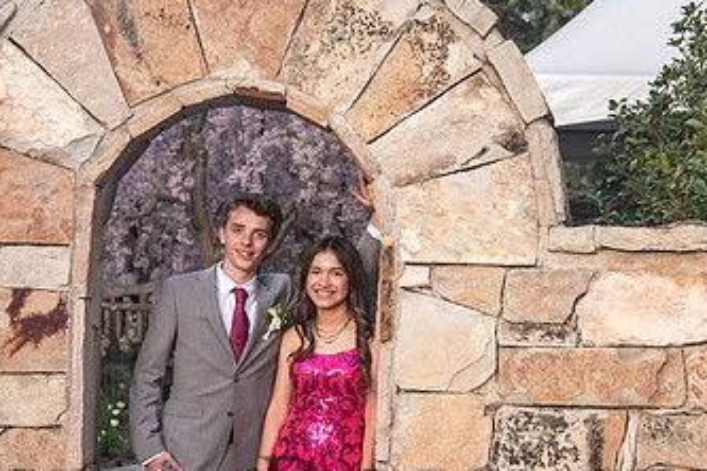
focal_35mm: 87
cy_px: 353
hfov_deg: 23.4
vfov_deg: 15.6
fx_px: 1708
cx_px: 304
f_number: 4.5
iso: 500
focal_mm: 50
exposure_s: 1/125
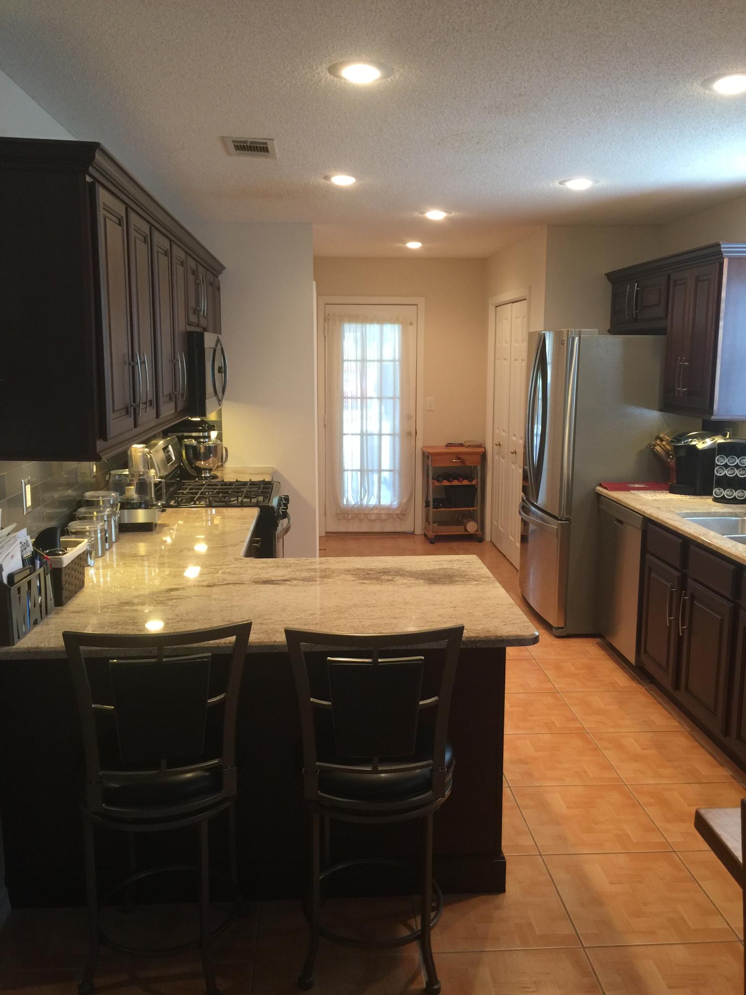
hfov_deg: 48.2
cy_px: 498
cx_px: 373
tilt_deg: -8.9
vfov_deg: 61.7
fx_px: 833
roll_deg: +0.4
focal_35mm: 29
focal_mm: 4.15
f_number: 2.2
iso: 50
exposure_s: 1/15
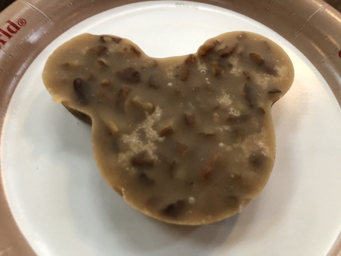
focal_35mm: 28
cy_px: 128
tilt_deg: -66.1
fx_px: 276
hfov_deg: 63.4
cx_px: 170
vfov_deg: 49.7
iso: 50
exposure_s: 1/15
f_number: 1.8
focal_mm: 3.99
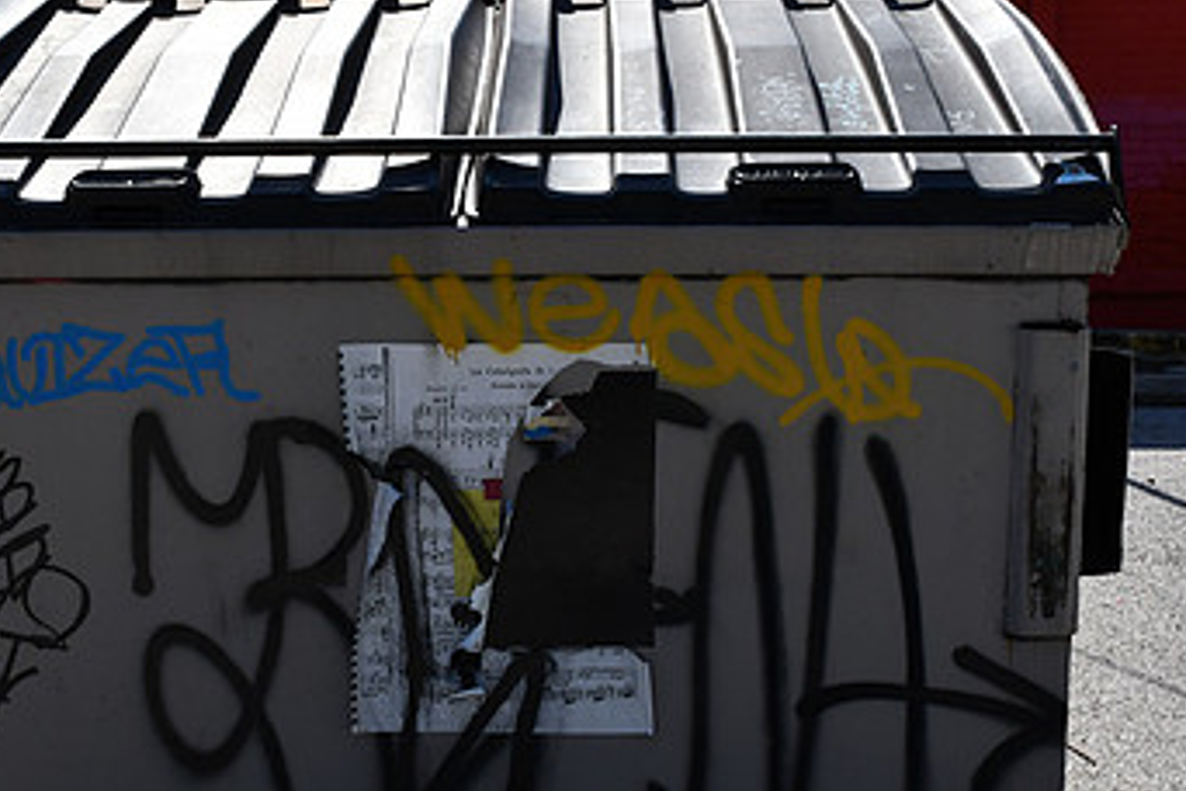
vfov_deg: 24.2
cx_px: 569
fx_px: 1845
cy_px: 366
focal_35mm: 56
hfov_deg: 35.6
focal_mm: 22
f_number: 14
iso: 800
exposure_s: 1/800
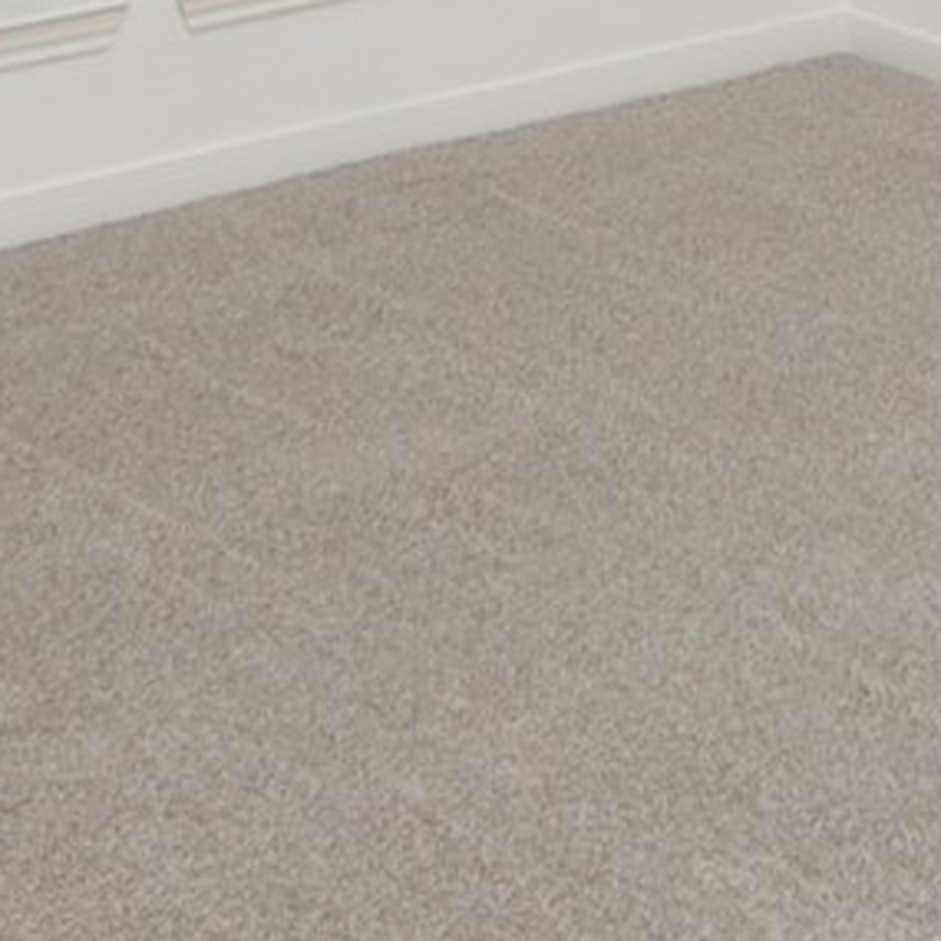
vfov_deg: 15.9
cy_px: -621
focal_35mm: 97
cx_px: 708
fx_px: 2983
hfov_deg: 17.8
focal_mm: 10
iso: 200
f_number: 4
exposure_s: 1/60
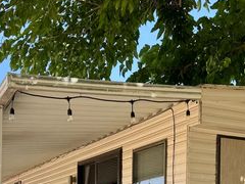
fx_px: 453
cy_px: 230
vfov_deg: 21.1
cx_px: 116
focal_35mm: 64
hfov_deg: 30.3
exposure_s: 1/664
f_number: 1.78
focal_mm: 6.76
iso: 80
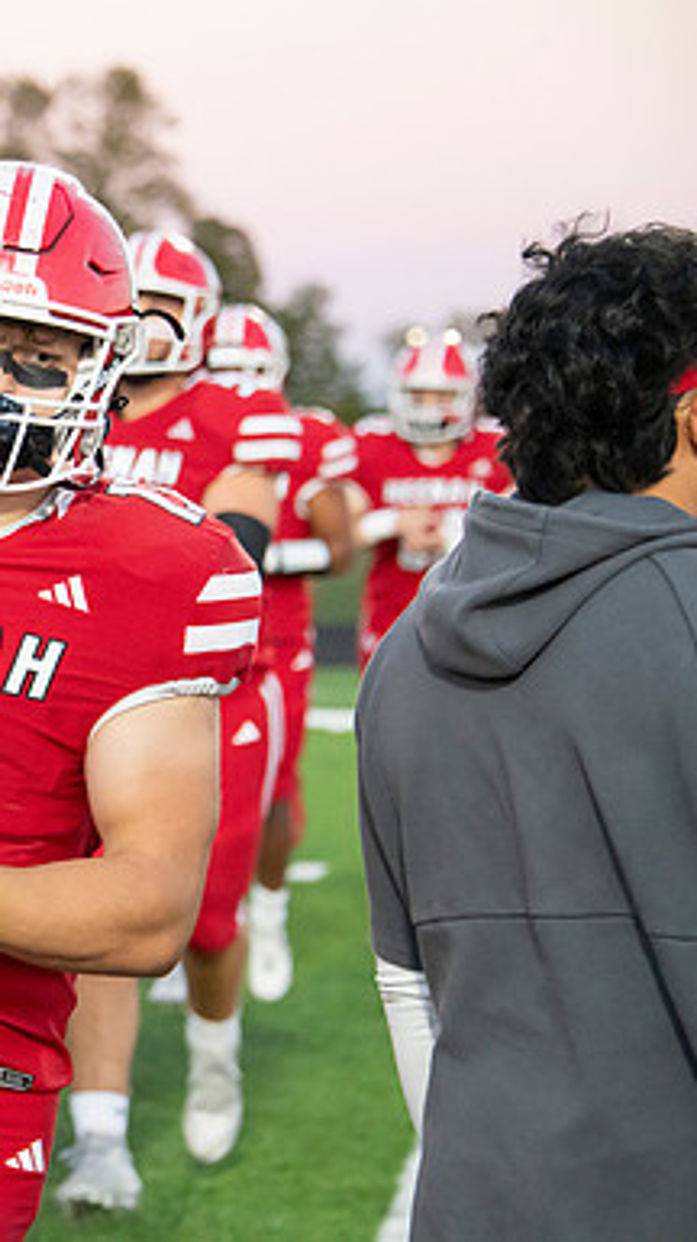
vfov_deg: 12.2
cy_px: 621
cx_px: -148
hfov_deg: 6.8
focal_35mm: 177
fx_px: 5827
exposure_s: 1/800
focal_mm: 112
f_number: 5.6
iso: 8000
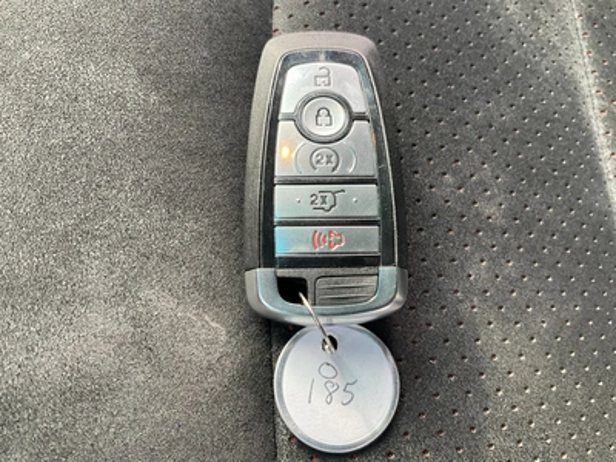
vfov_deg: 48.2
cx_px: 308
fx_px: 516
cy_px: 231
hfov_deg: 61.7
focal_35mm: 29
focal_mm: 3
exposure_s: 1/85
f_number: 1.8
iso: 64
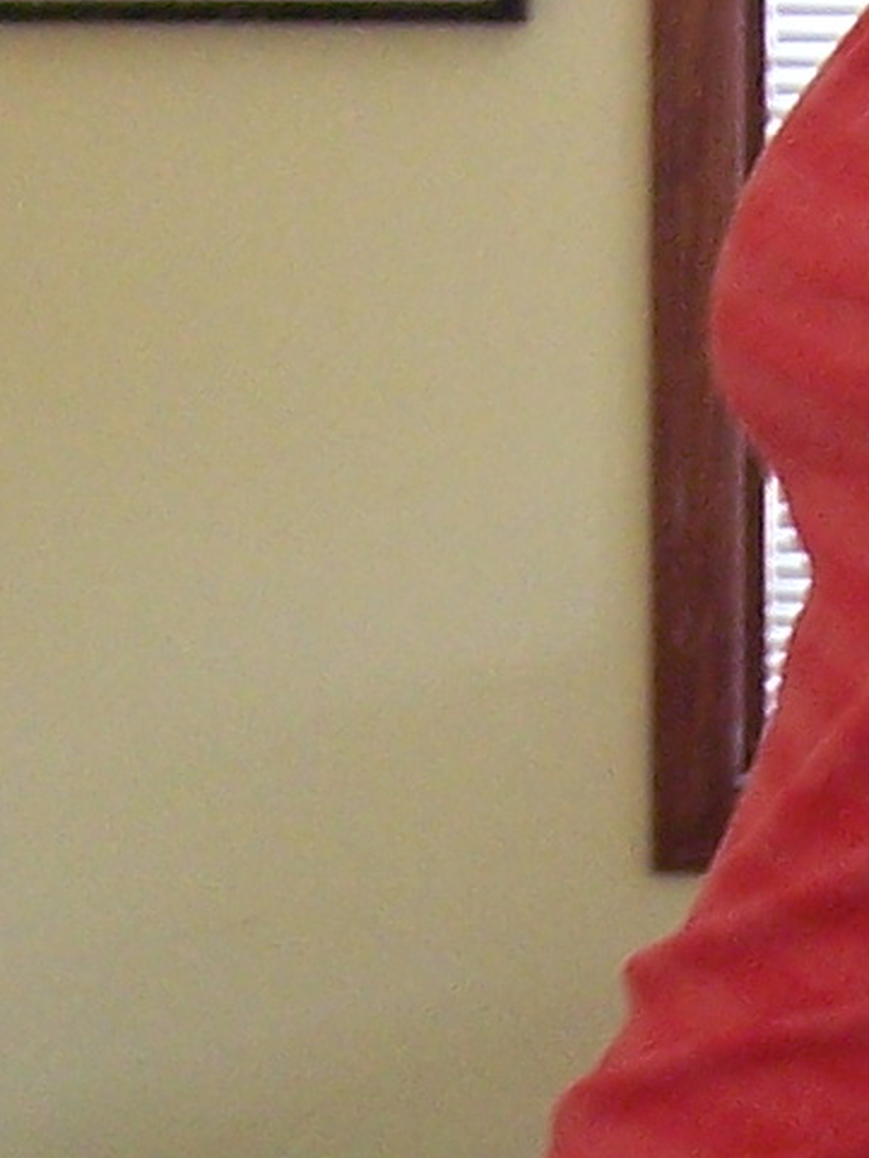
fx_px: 5286
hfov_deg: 9.2
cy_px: 1177
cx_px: 1180
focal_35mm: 158
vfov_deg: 12.3
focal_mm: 5.5
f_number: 3.4
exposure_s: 1/10
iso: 140
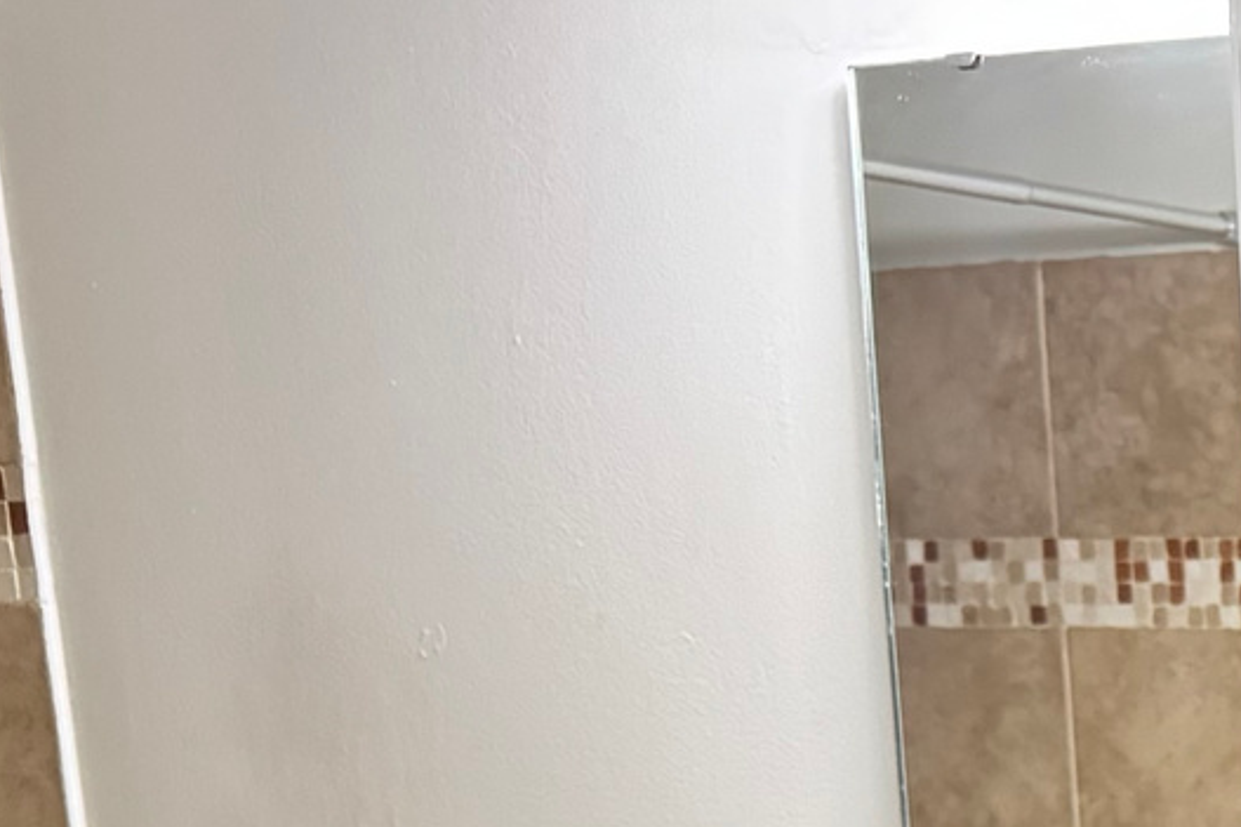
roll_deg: +0.0
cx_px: 1891
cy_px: 1524
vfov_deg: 12.7
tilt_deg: -15.1
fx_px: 3343
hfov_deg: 18.5
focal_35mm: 97
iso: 800
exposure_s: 1/30
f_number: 1.78
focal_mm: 6.76
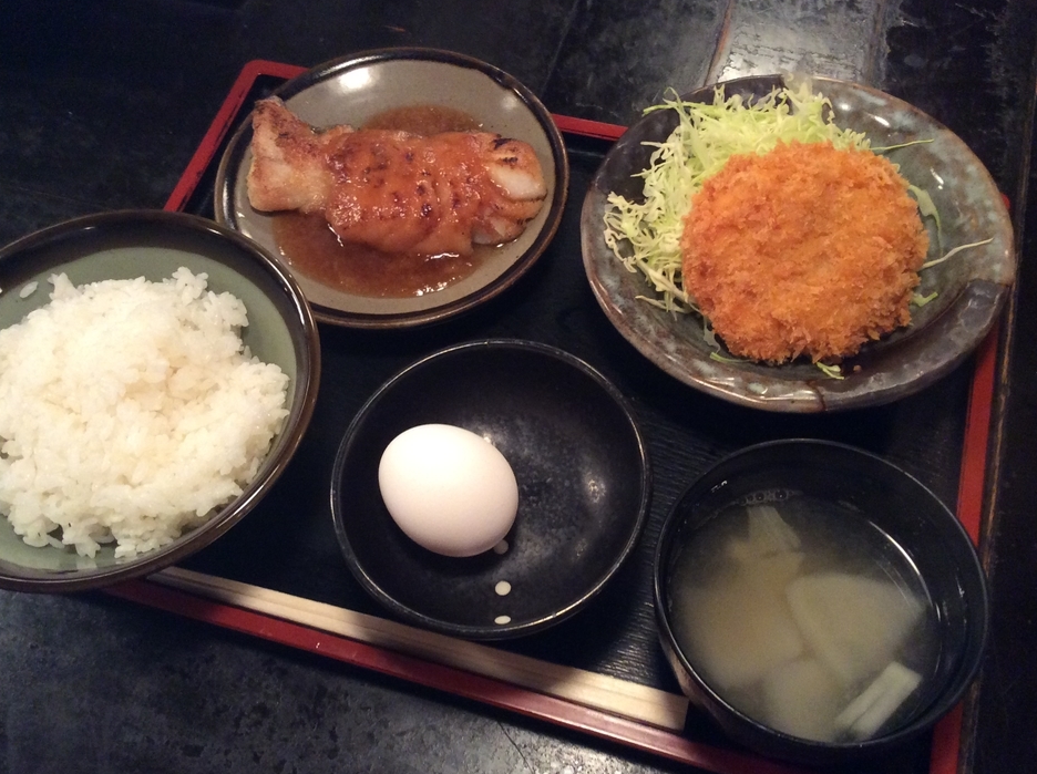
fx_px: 1047
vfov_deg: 40.6
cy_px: 394
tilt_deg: -60.7
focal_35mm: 35
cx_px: 506
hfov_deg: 52.7
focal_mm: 3.3
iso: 250
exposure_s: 1/24
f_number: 2.4
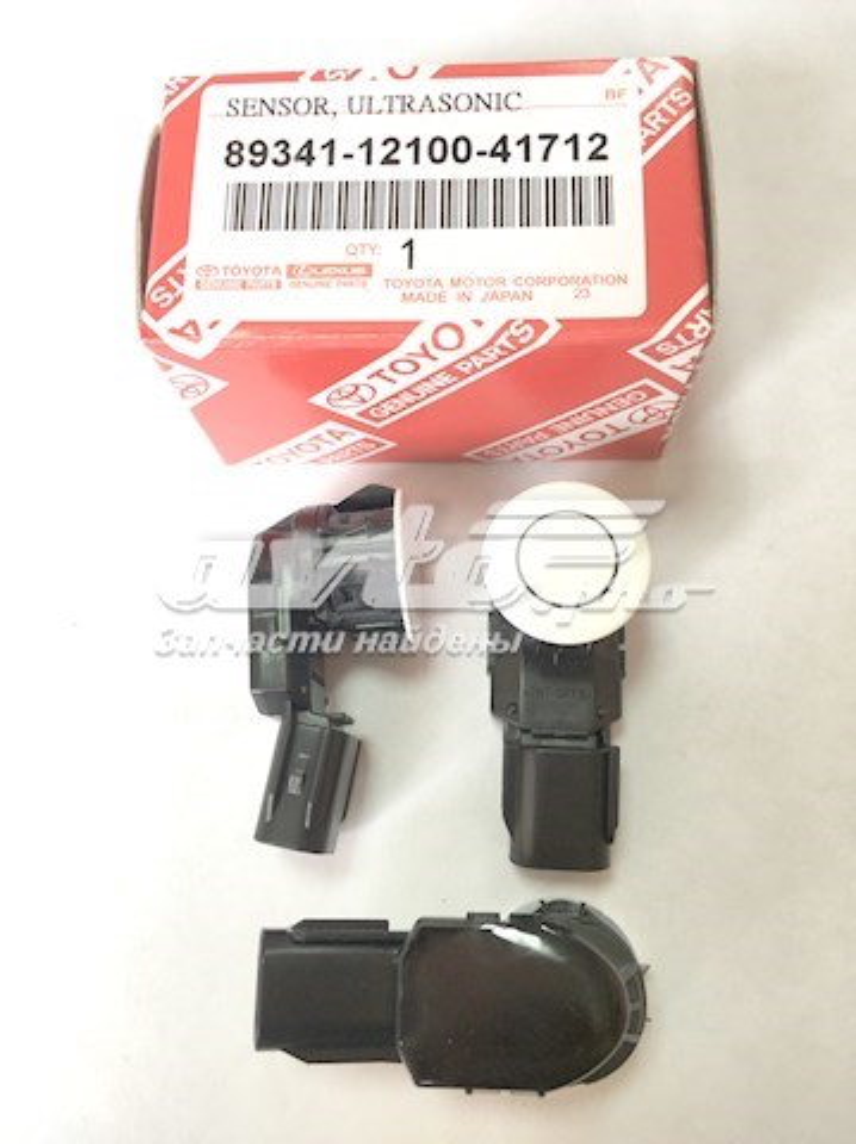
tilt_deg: -75.7
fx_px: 958
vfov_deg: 61.7
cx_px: 428
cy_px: 572
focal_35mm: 29
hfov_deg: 48.2
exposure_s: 1/50
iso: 32
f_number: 2.2
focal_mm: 4.15
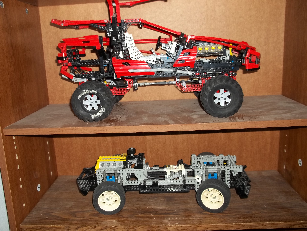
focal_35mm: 33
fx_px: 293
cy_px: 116
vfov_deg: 42.9
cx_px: 154
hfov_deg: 55.4
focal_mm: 5.9
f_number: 3.3
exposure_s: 1/30
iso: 64
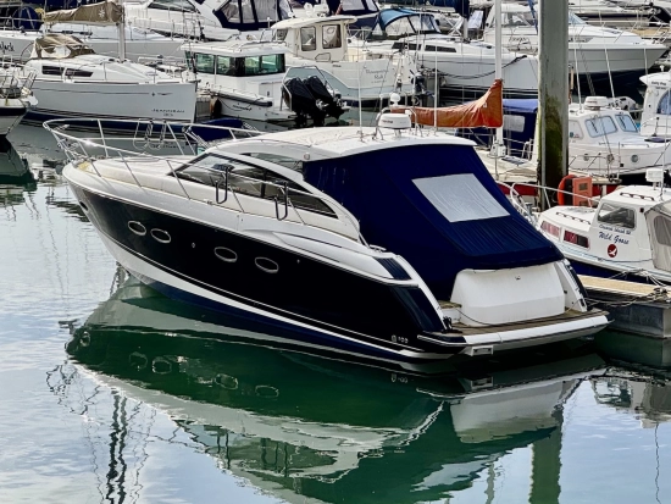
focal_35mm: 77
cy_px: 252
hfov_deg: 25.3
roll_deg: -0.4
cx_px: 336
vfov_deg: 19.2
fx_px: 1493
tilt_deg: -8.5
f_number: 2.8
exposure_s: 1/763
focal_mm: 9
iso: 25
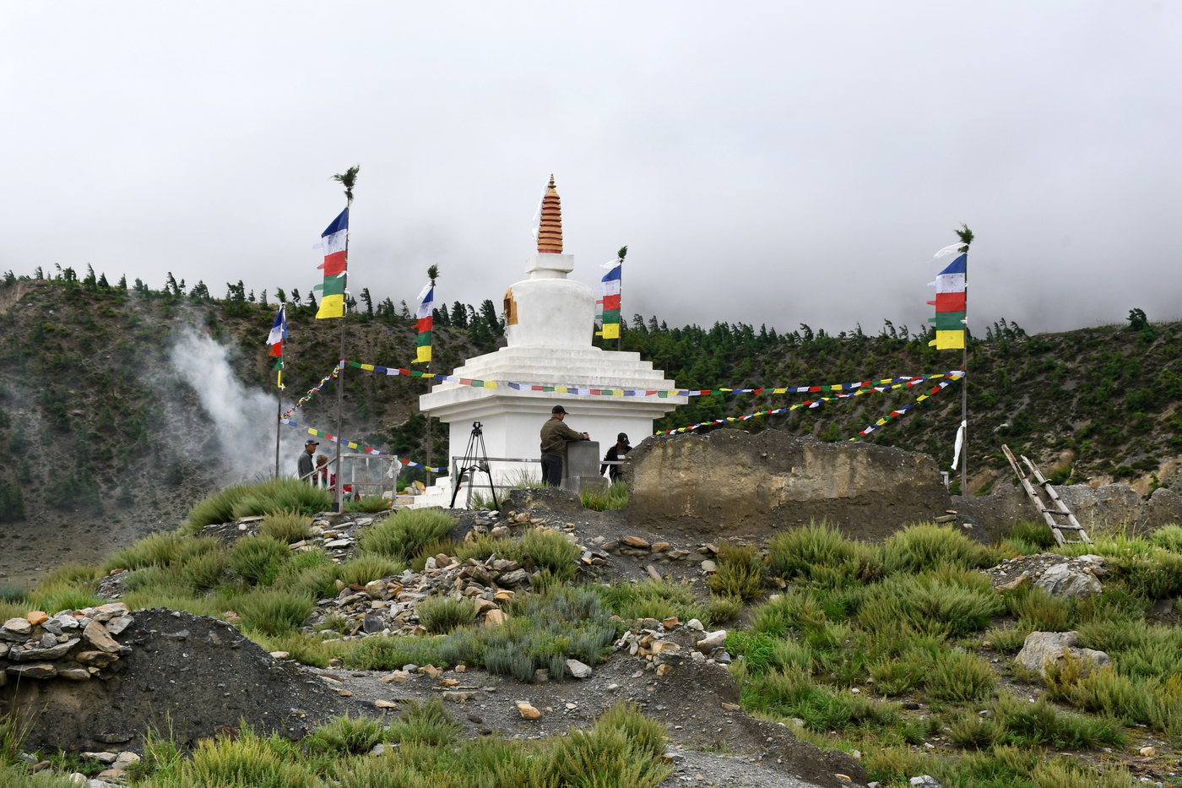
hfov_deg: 31.9
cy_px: 394
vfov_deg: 21.6
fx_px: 2068
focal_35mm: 63
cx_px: 591
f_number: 14
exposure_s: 1/200
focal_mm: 42
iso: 200
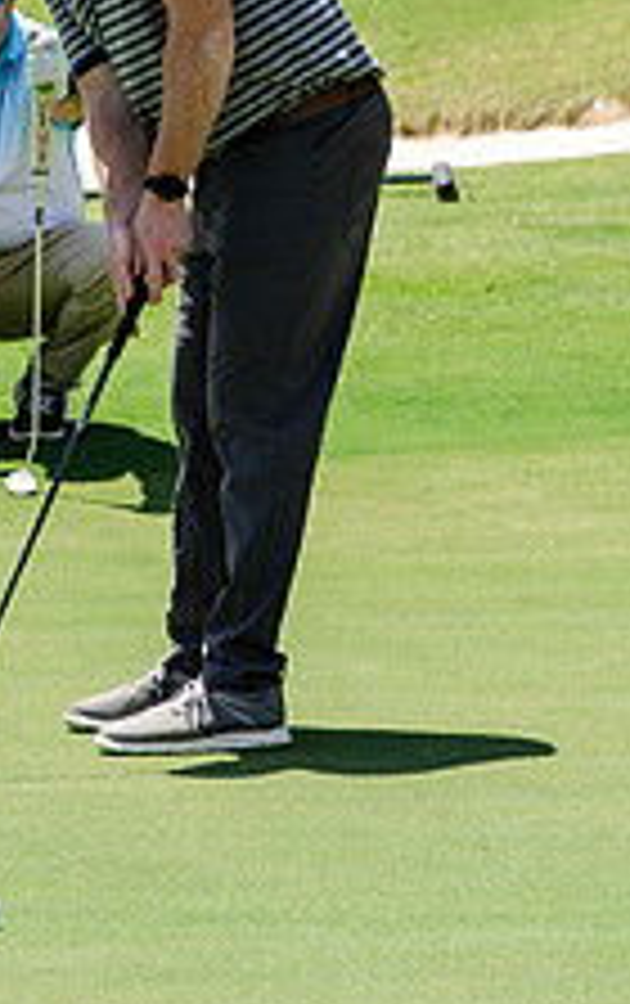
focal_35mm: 338
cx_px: 40
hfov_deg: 3.9
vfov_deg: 6.2
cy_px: 243
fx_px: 9255
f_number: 7.1
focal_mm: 110
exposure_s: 1/800
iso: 400
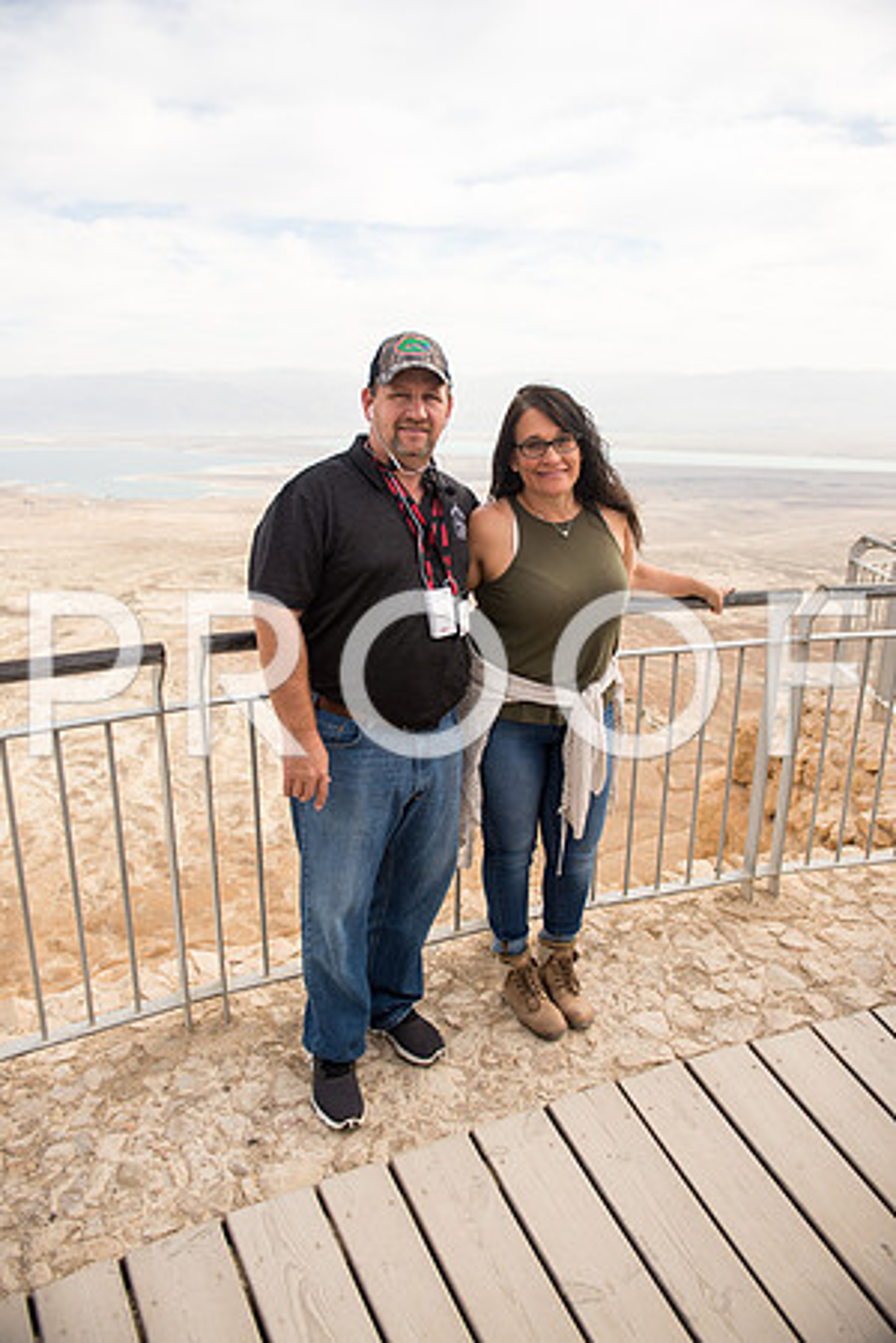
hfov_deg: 53.1
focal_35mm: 24
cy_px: 672
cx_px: 448
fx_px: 896
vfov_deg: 73.7
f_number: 2.8
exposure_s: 1/2000
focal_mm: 24
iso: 200
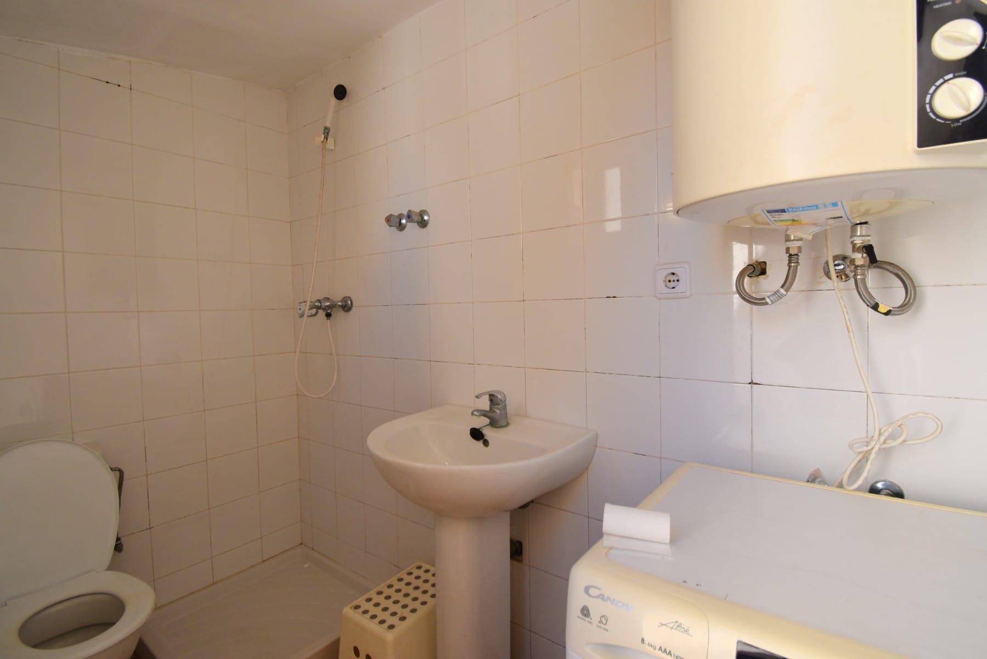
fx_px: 411
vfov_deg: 77.3
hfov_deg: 100.4
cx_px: 494
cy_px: 330
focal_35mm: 15
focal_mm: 10
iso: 200
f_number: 6.3
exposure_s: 1/160
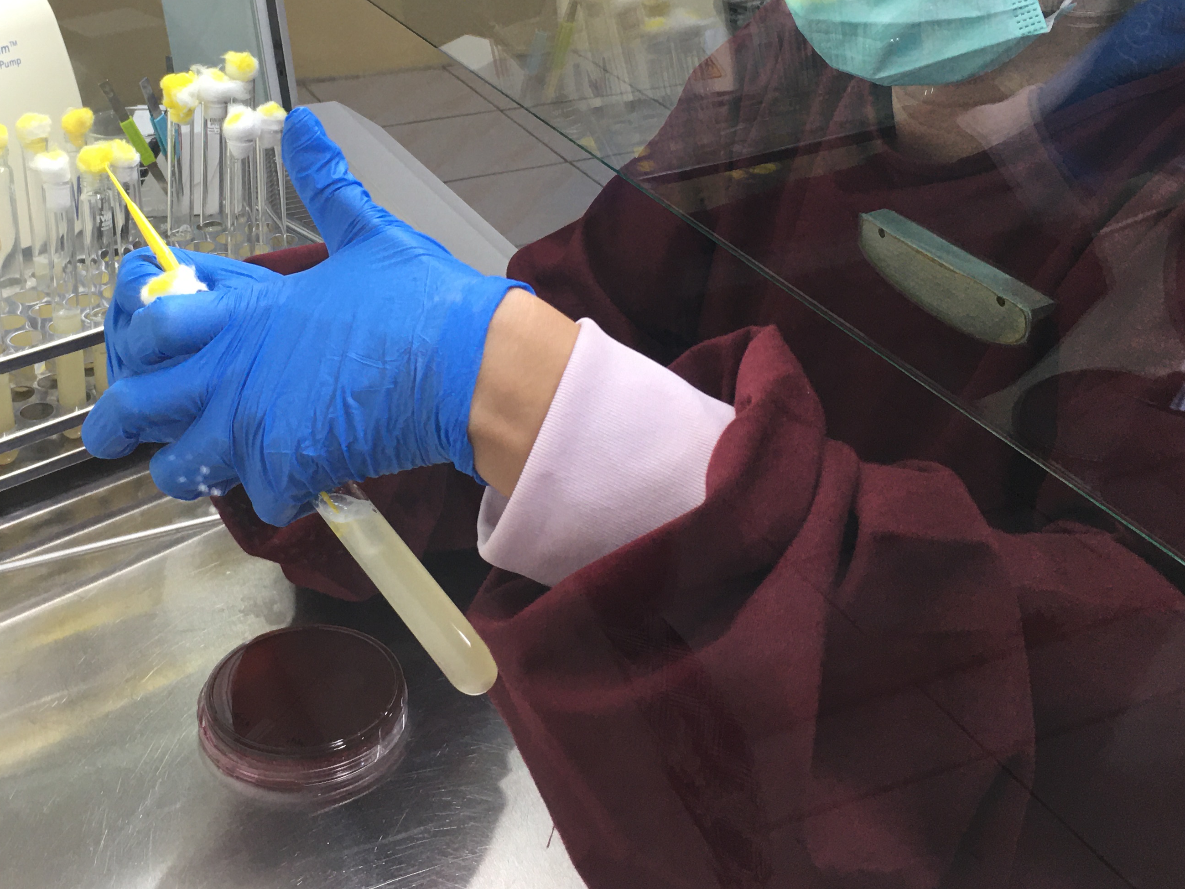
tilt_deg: -23.1
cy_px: 255
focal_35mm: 45
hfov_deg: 41.8
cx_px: 453
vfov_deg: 31.8
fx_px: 1541
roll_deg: +0.7
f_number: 2.2
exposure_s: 1/33
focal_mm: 4.15
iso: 32
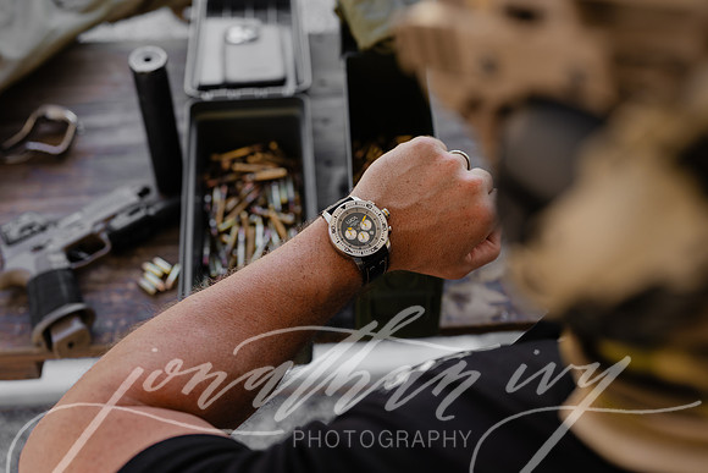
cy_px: 236
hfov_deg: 39.6
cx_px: 354
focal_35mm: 50
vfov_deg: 27.0
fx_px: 984
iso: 100
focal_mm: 50
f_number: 3.2
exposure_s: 1/125
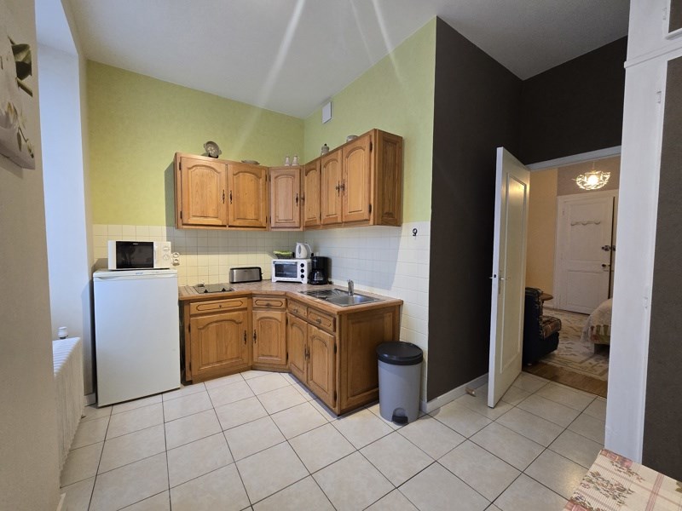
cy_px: 256
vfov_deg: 89.9
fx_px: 256
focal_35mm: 13
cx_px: 341
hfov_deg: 106.2
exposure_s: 1/50
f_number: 2.2
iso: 400
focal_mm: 2.2
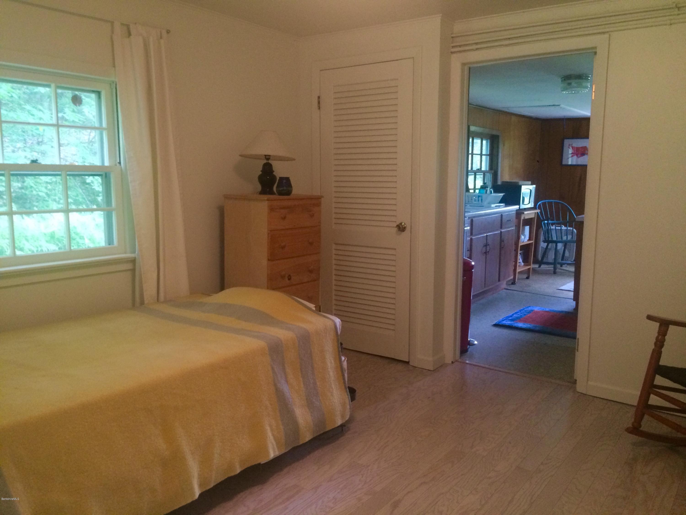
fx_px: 575
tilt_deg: -7.9
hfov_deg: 61.7
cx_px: 343
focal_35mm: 29
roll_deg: +0.7
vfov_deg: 48.2
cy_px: 258
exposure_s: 1/30
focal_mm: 4.15
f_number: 2.2
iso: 250
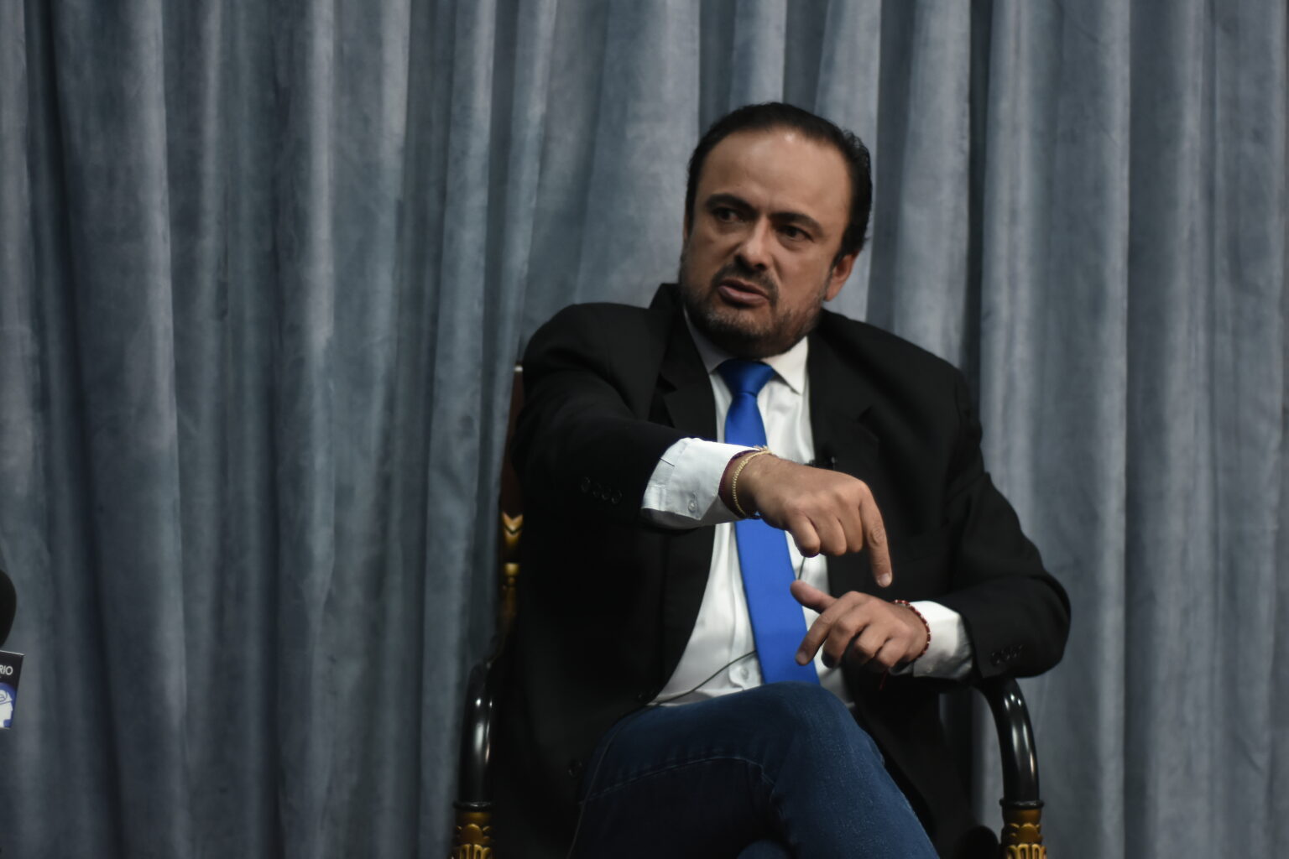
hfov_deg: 27.0
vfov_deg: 18.2
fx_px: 2685
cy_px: 430
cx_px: 644
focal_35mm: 75
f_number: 1.8
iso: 1000
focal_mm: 50
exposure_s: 1/400
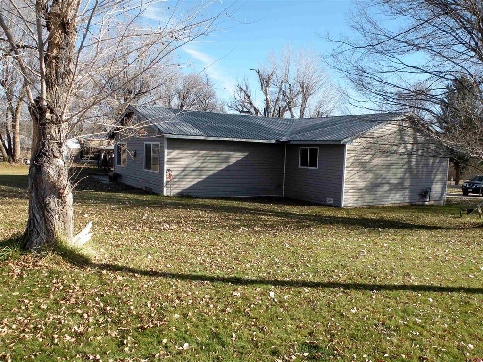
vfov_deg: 51.4
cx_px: 242
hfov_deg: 65.3
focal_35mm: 27
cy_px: 181
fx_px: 377
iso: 64
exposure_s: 1/182
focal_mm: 4.7
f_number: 5
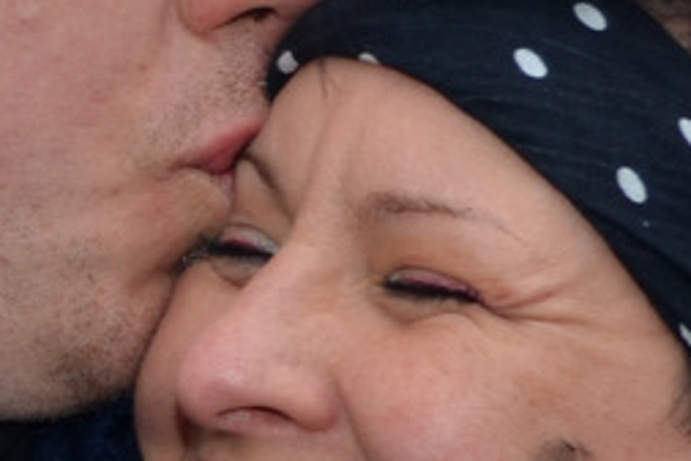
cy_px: 318
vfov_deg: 7.4
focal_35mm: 185
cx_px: -158
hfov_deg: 10.9
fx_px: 3553
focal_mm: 26
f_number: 5.6
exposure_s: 1/125
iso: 125
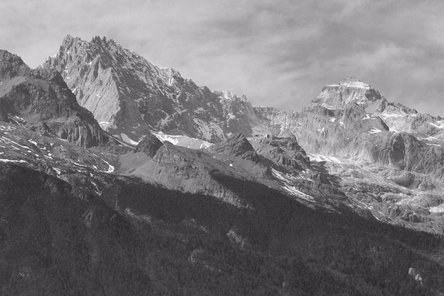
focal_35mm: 136
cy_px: 319
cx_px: 153
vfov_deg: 10.0
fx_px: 1677
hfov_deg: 15.1
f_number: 2
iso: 100
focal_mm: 50
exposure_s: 1/3200
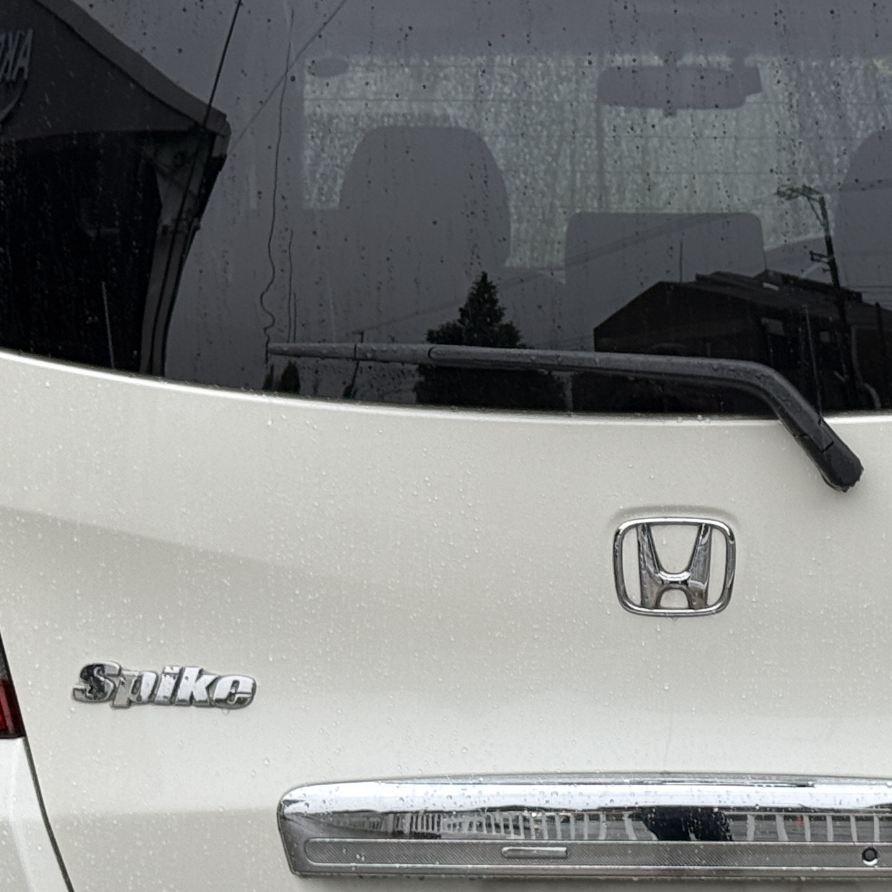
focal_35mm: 124
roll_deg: +1.0
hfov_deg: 14.0
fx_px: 3615
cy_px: 583
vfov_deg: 14.0
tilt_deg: -7.2
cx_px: 681
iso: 50
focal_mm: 6.76
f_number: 1.78
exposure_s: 1/144
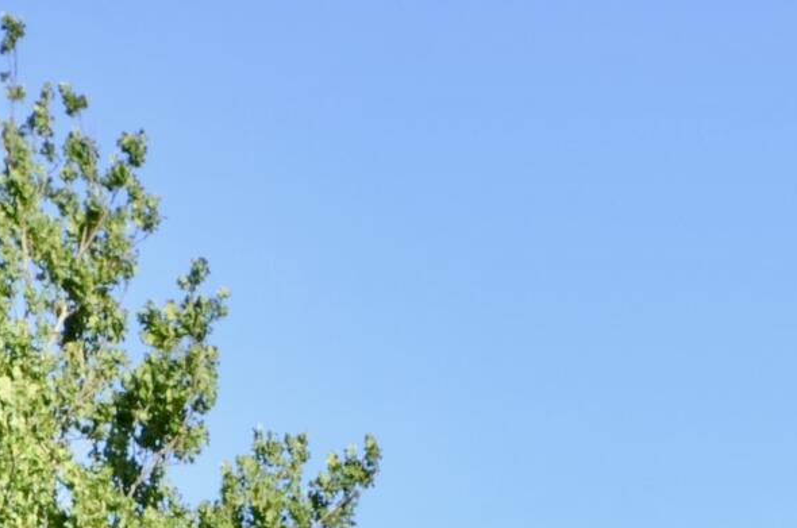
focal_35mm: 183
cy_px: 1234
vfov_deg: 7.1
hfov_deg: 10.8
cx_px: 1243
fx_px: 4044
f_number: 8
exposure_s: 1/250
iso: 200
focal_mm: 24
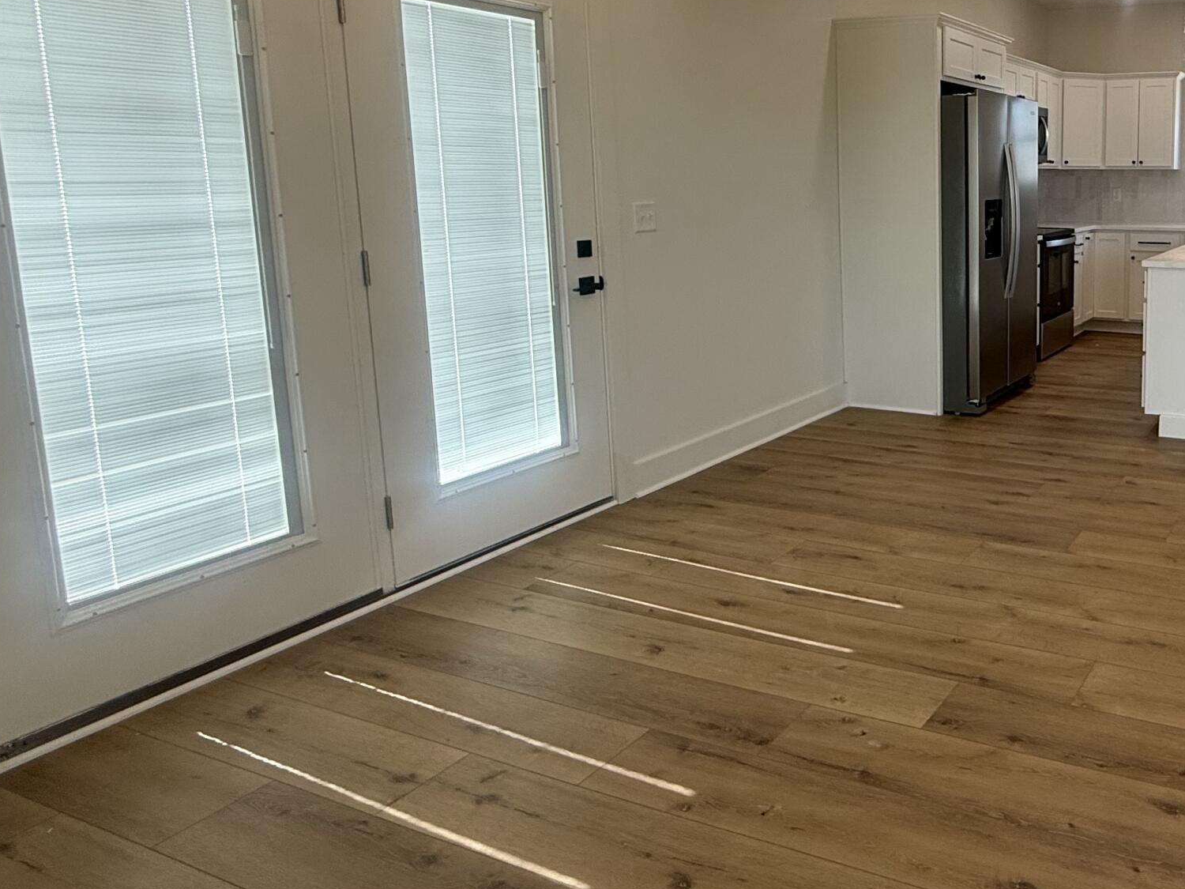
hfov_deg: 56.5
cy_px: 308
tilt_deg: -7.7
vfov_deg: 49.0
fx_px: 959
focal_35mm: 28
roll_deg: +0.0
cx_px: 1022
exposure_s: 1/120
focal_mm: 2.22
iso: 100
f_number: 2.2
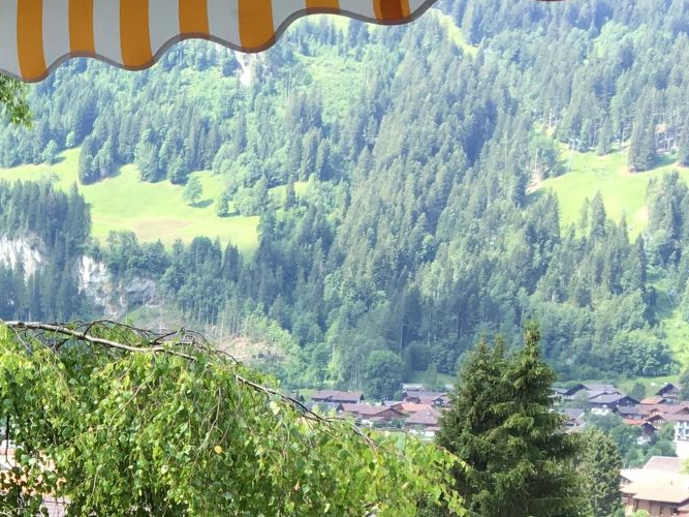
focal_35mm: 89
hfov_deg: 20.1
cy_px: 627
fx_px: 1771
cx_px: -221
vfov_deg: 15.9
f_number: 2.2
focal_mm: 4.15
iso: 25
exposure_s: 1/181
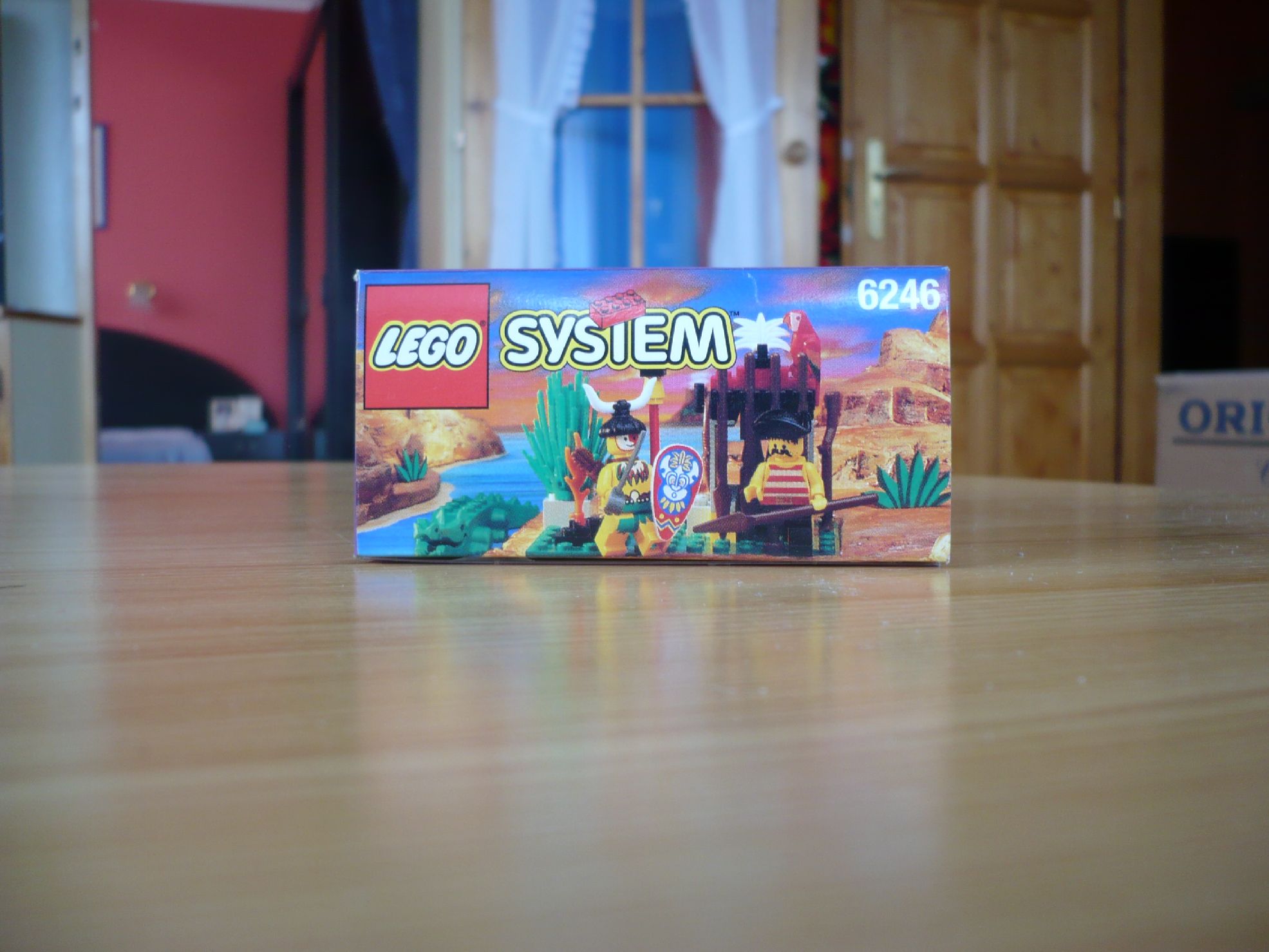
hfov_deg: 52.6
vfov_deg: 40.7
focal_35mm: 35
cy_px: 476
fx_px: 1283
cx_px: 634
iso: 100
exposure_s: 1/25
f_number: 2.8
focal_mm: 5.8
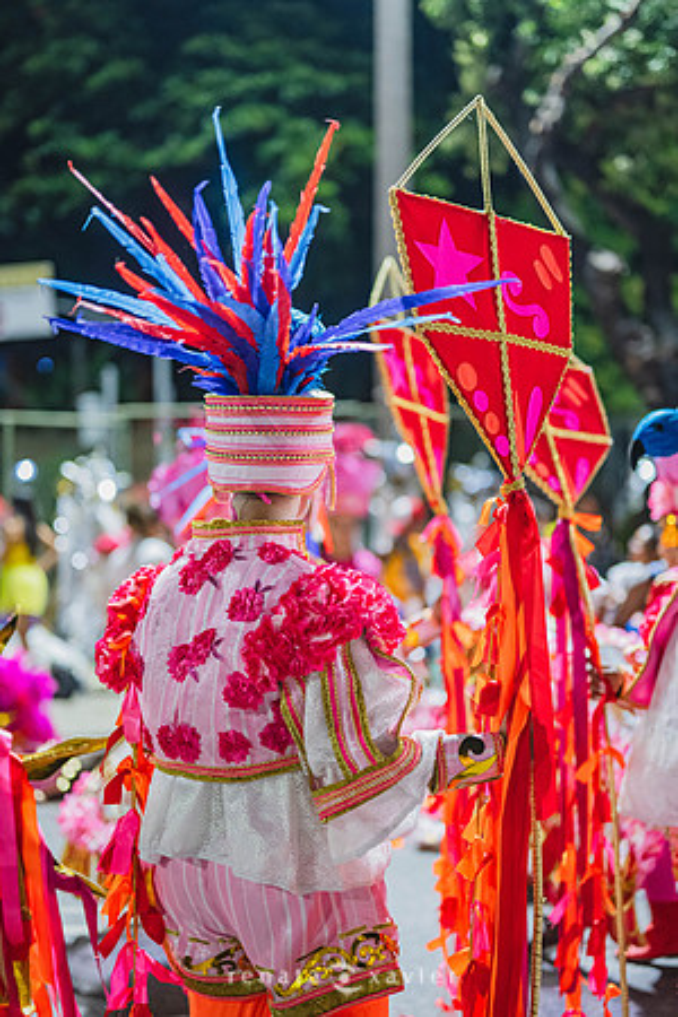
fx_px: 1412
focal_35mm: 50
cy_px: 508
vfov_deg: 39.6
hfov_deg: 27.0
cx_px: 339
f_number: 1.2
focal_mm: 50
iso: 2000
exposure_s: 1/200
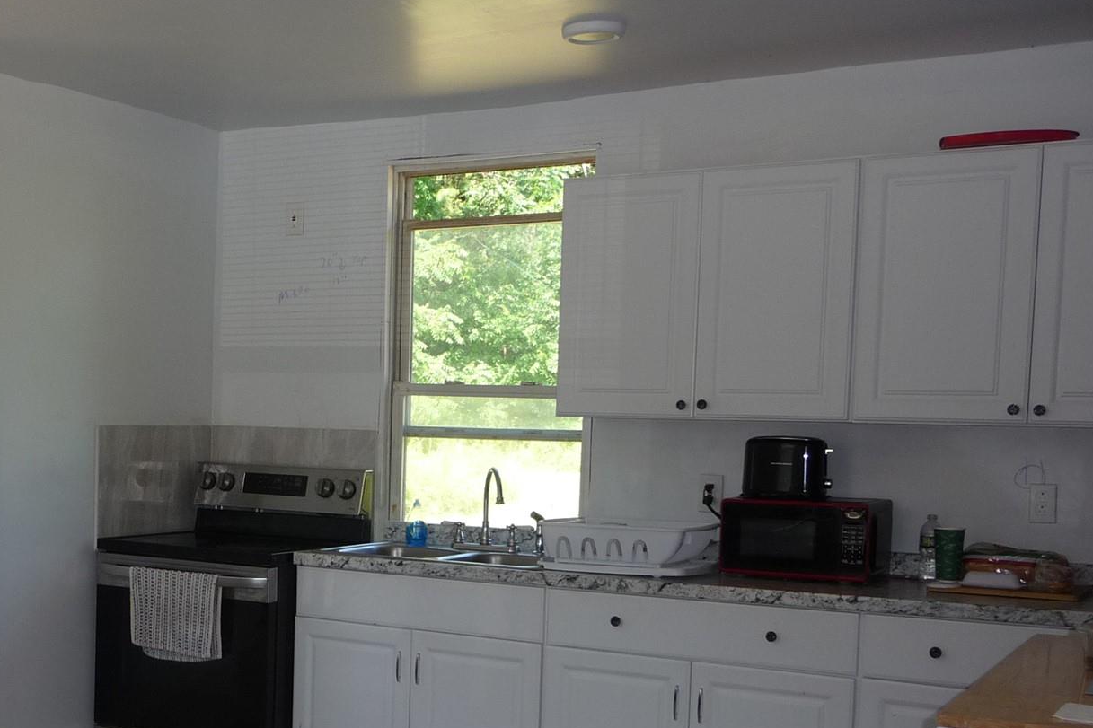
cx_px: 237
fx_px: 1487
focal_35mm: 49
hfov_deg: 39.0
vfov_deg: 27.2
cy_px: 539
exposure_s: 1/60
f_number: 3.3
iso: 100
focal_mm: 4.7
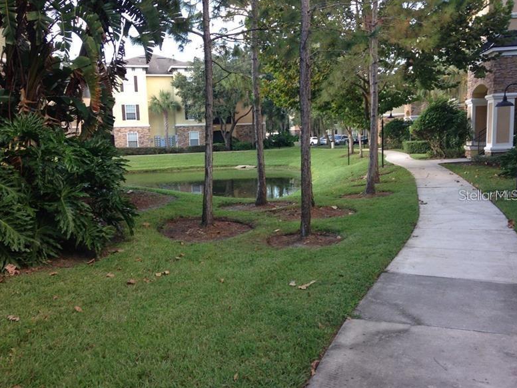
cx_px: 255
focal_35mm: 34
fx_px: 508
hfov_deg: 54.0
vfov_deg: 41.8
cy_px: 195
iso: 64
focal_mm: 4.12
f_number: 2.4
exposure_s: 1/120
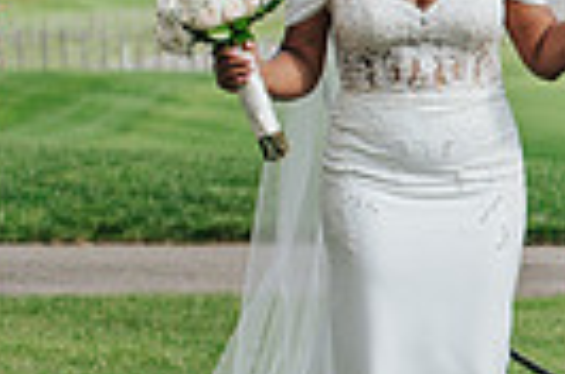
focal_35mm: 291
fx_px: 4556
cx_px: 807
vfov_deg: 4.7
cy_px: 37
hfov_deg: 7.0
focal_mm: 50
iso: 160
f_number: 3.2
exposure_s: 1/1600
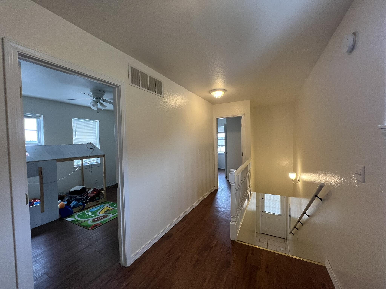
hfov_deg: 106.2
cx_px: 193
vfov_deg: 89.9
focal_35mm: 13
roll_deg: +0.6
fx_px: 145
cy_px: 144
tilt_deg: -2.2
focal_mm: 1.57
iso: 160
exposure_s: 1/120
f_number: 1.8
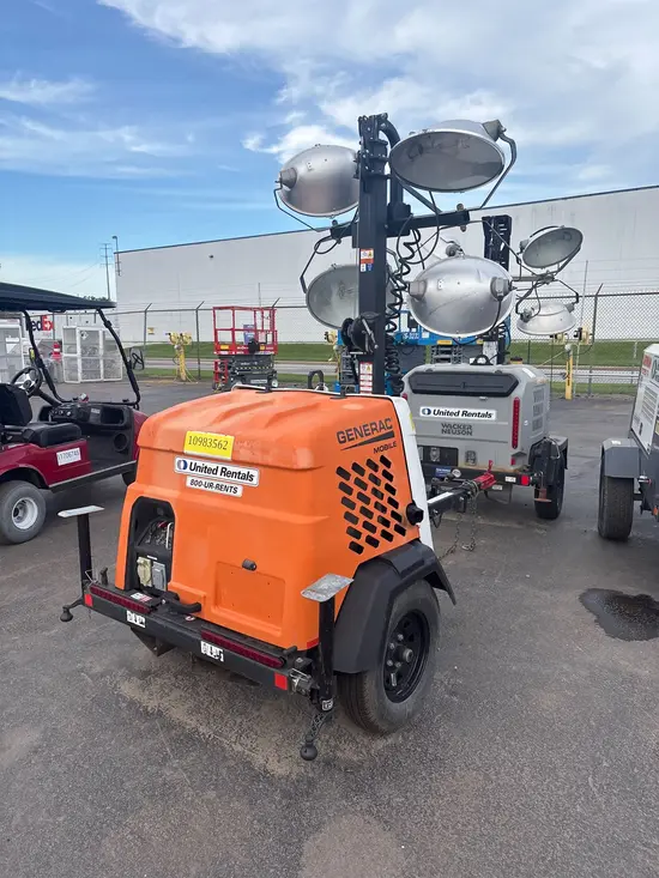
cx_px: 330
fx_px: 660
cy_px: 439
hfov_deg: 53.1
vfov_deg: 67.3
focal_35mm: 26
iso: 50
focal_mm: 5.96
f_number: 1.6
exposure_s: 1/1027
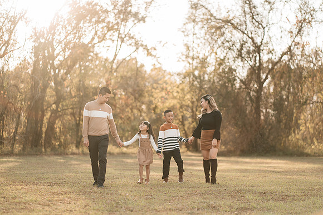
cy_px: 108
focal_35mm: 85
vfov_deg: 16.1
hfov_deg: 23.9
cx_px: 162
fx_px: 763
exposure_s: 1/640
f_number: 2
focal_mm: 85
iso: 125
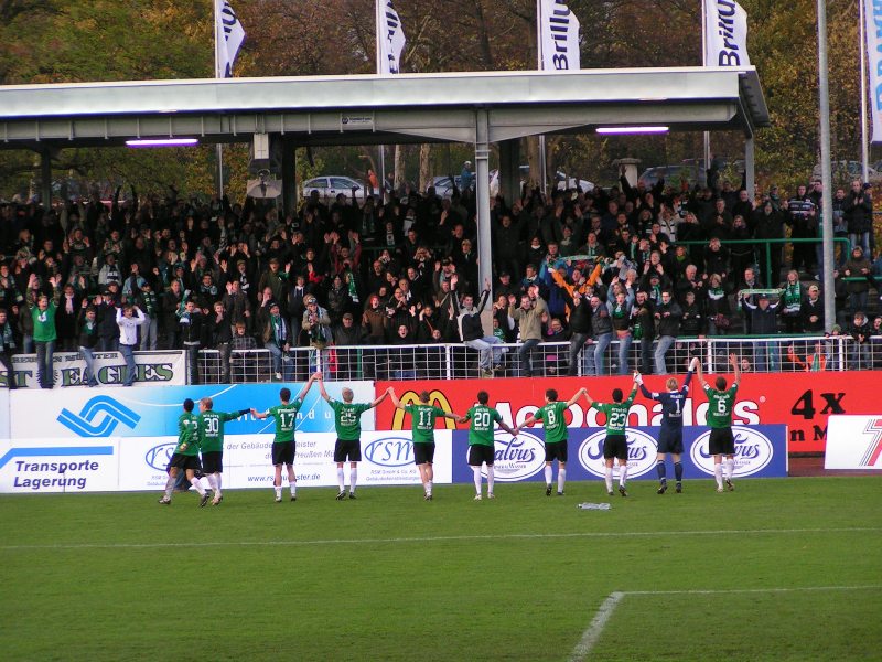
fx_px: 4586
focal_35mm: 180
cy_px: 331
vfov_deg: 8.2
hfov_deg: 11.0
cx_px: 441
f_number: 3.5
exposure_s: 1/200
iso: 125
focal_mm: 27.5
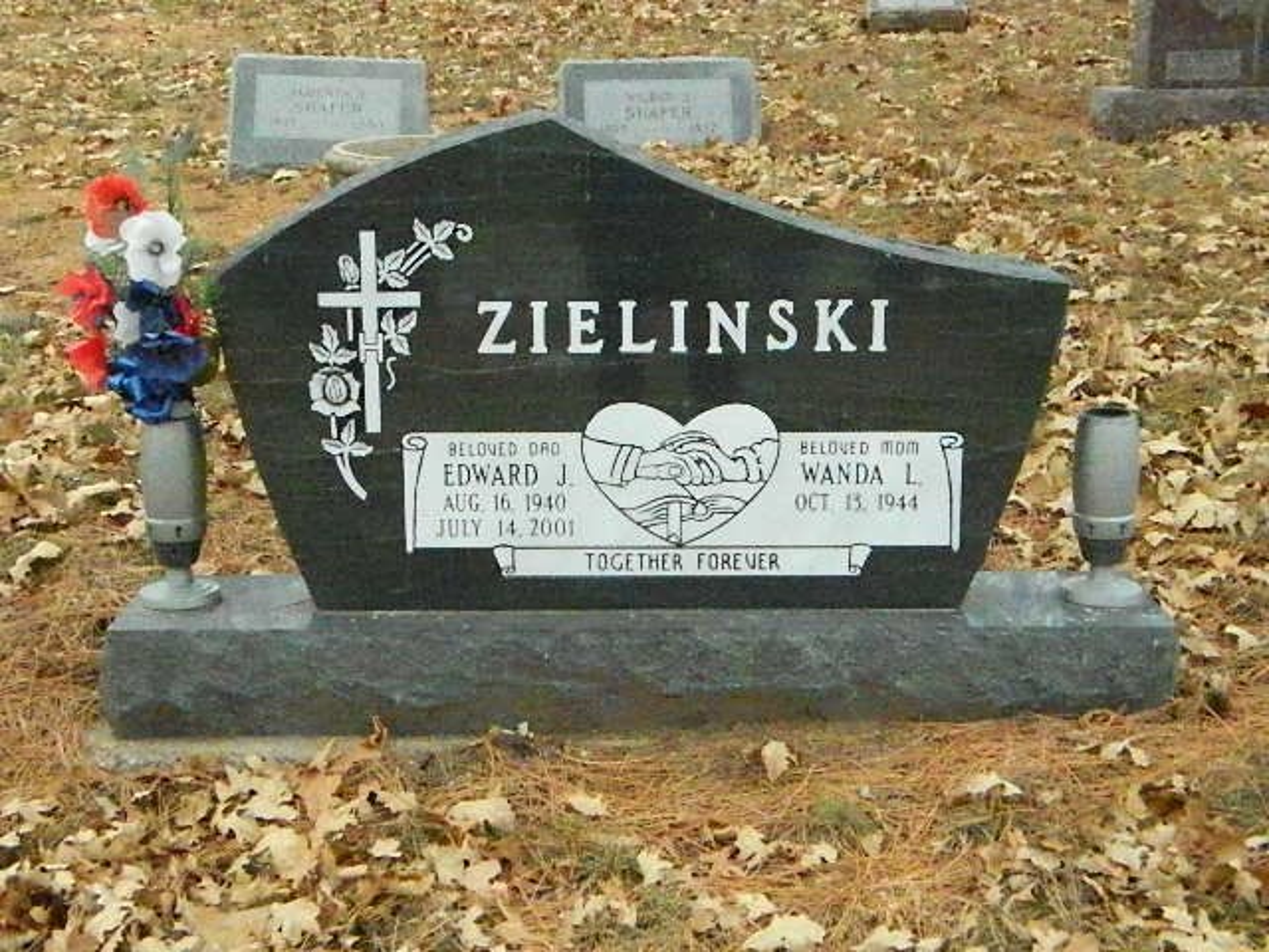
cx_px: 634
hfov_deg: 33.8
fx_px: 2090
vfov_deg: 25.7
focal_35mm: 57
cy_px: 476
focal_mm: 10.2
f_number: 10.7
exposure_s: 1/800
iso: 6400
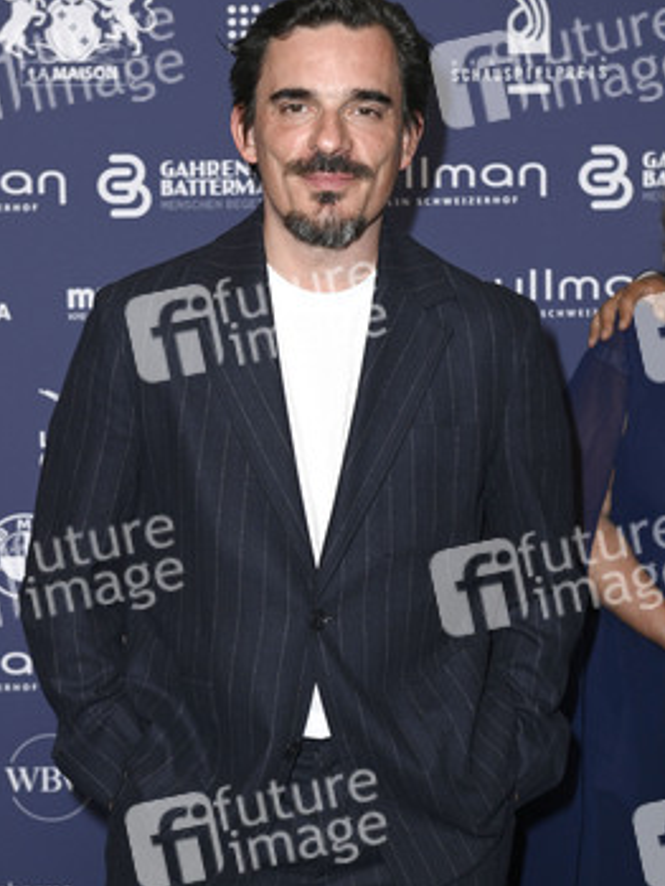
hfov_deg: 19.1
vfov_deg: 25.3
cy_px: 449
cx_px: 330
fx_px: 1971
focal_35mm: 77
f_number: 5.6
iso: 400
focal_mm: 70
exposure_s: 1/250
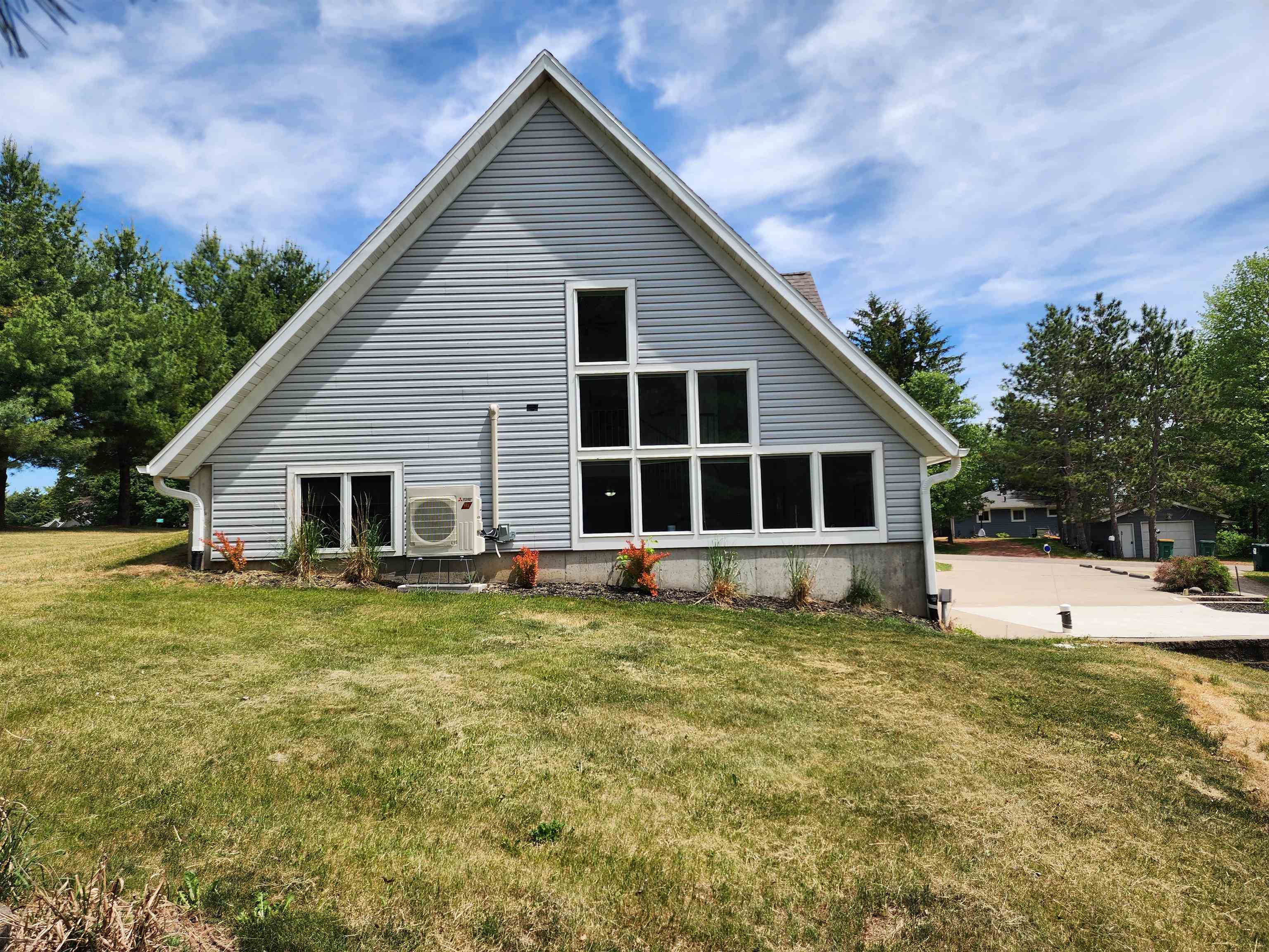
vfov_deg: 58.9
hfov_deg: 73.9
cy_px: 476
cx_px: 634
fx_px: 843
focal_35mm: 23
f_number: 1.8
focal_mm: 6.4
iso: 12
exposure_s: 1/957
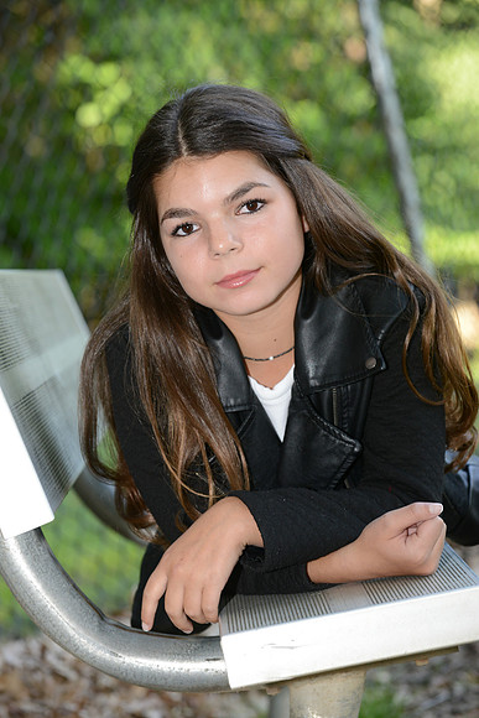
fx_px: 2314
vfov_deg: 17.6
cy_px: 359
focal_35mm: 116
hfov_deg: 11.8
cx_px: 240
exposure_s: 1/160
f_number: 7.1
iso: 640
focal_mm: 116
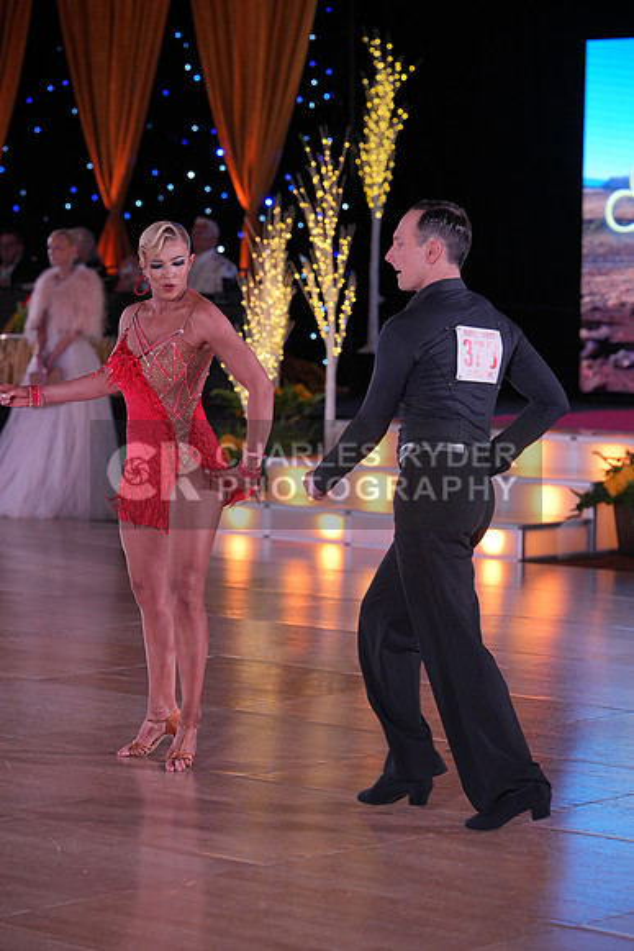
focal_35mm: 114
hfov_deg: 12.0
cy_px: 476
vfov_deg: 17.9
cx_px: 317
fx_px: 3009
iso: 1000
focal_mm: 114
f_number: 4
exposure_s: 1/400
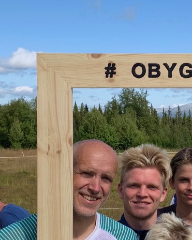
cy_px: 217
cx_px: 205
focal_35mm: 70
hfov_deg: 20.9
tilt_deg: -3.1
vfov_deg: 26.2
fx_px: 497
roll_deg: -0.9
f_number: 1.8
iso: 25
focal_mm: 4.25
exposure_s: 1/1992
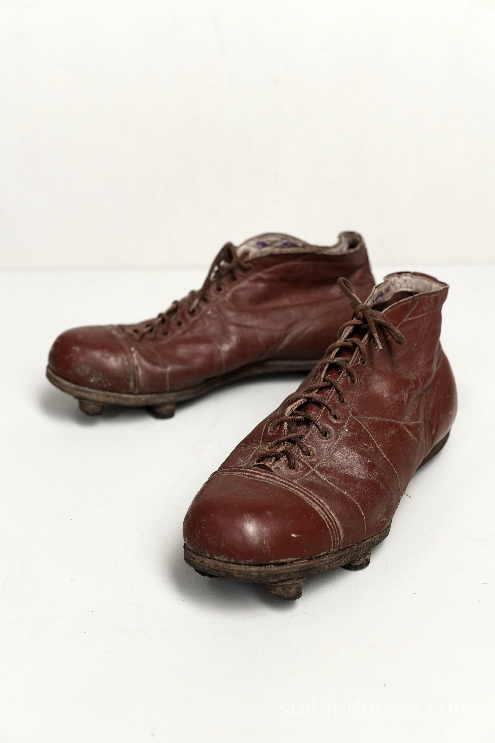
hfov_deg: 28.1
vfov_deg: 41.1
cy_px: 372
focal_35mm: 48
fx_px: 990
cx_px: 248
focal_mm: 32
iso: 400
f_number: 4.5
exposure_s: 1/100
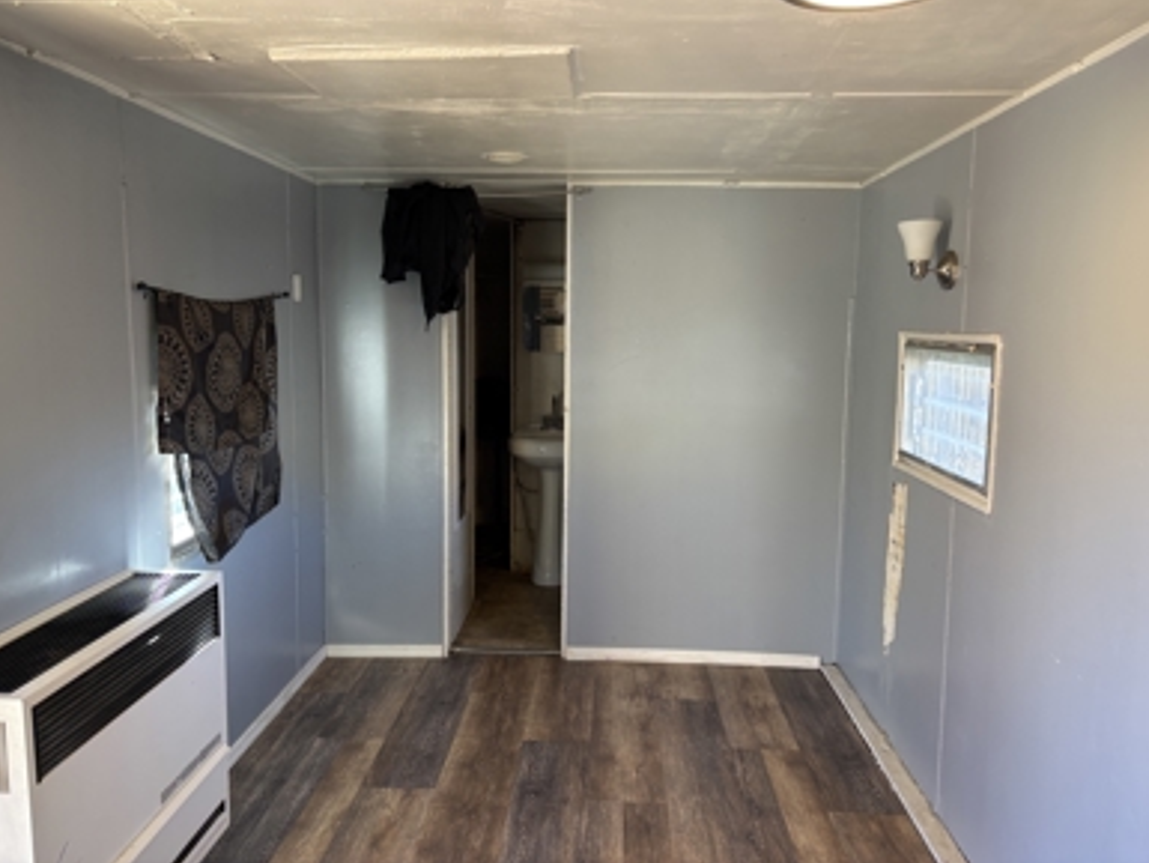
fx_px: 896
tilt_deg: -7.6
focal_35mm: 27
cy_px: 418
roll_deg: -2.1
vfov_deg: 51.4
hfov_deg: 65.3
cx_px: 570
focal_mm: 5.96
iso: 100
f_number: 1.6
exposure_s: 1/60
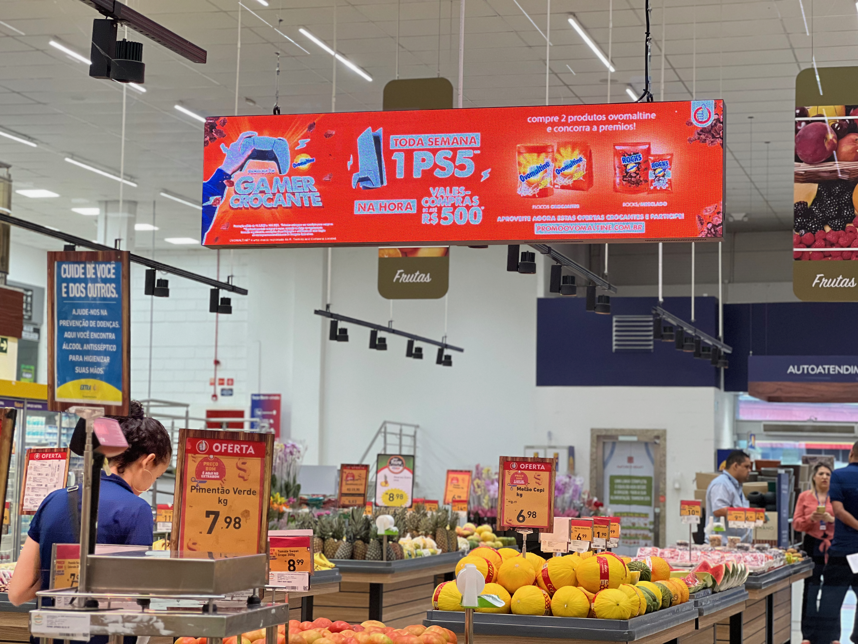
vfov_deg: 19.1
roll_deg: -1.0
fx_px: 1909
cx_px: 429
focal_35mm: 77
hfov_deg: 25.3
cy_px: 322
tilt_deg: +4.3
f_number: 2.8
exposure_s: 1/120
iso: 200
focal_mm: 9
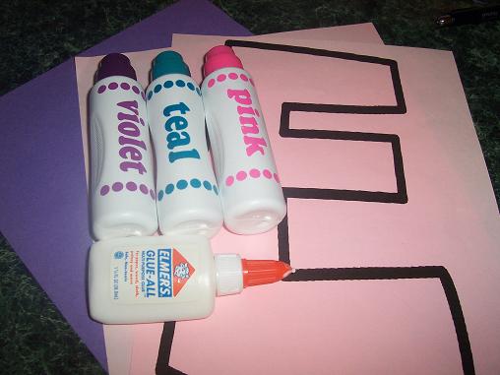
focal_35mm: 37
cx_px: 250
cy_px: 188
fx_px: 534
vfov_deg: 38.7
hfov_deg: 50.1
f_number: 2.8
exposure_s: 1/60
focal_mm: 5.6
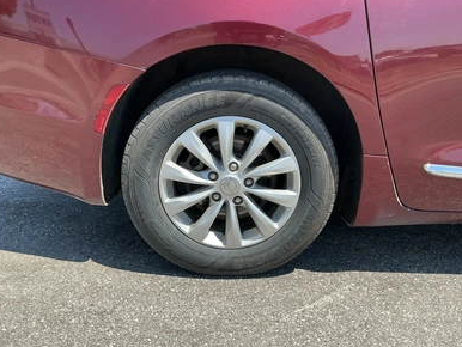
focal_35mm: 29
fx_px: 387
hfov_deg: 61.6
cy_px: 175
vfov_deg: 48.3
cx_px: 226
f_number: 1.8
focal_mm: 3
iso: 25
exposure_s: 1/700
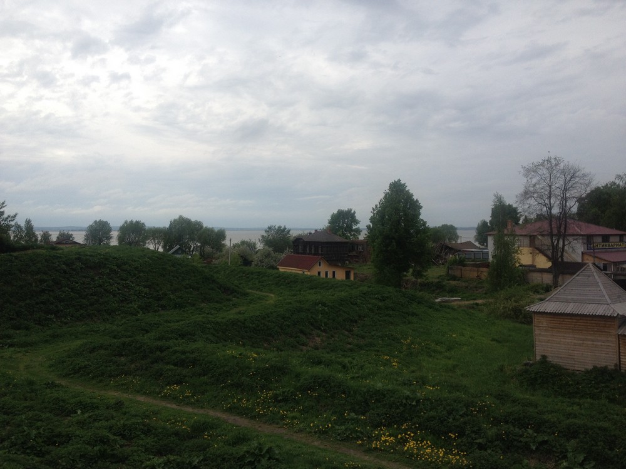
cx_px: 313
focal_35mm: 35
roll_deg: -1.7
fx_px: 633
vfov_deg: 40.7
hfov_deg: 52.6
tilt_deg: -2.4
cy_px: 234
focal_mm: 4.28
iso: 50
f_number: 2.4
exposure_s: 1/2208
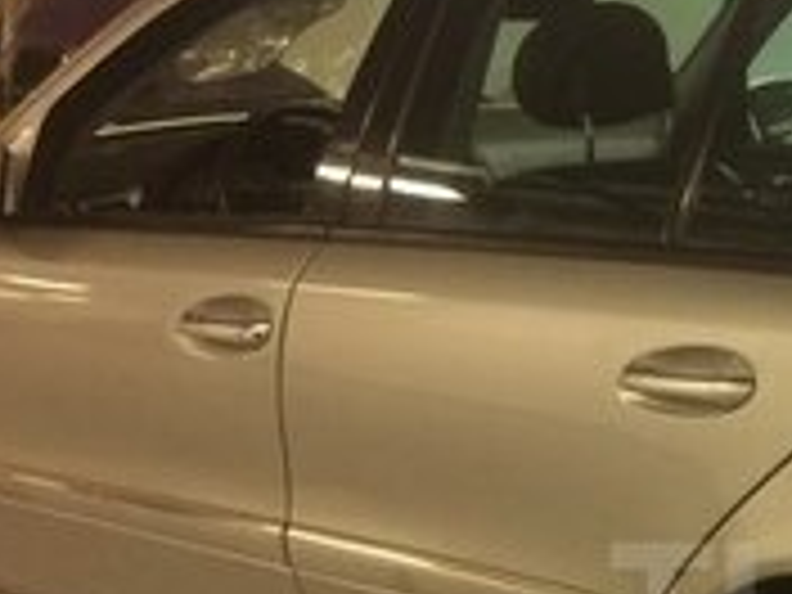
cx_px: 1071
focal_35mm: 109
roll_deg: -0.9
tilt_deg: -16.7
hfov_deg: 16.9
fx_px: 2494
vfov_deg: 13.4
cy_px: 610
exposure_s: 1/33
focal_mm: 4.15
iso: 160
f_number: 2.2
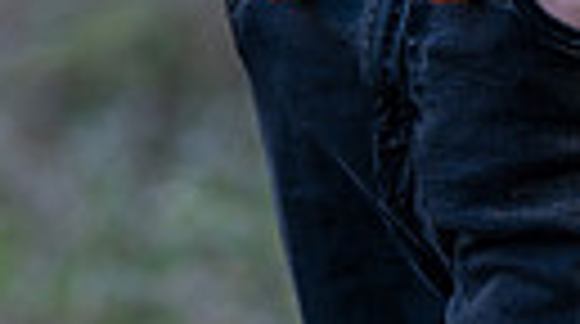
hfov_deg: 4.6
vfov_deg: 2.6
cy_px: -630
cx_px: 508
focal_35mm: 465
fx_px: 7138
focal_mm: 85
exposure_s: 1/500
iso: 80
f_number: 1.6
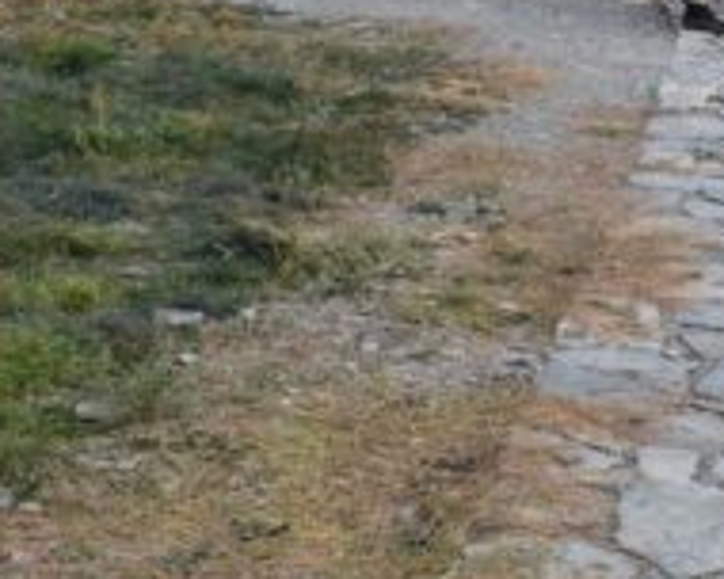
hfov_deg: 18.5
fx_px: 2207
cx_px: 583
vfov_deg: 14.4
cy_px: -145
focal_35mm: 103
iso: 200
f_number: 9
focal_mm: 20
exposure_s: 1/320
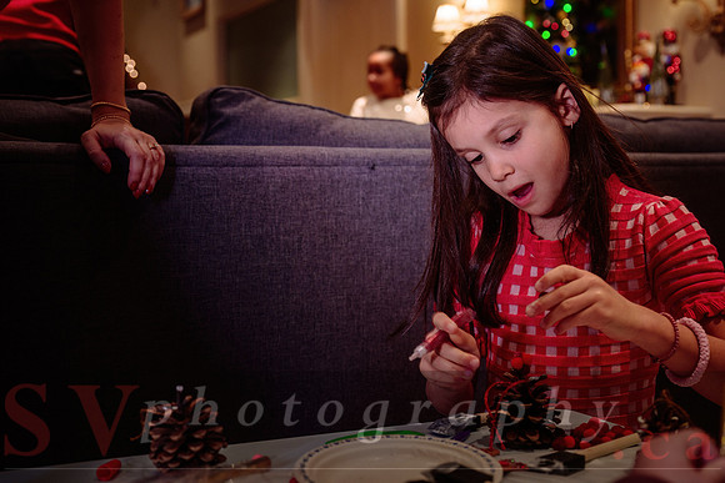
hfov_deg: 42.9
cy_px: 214
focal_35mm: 46
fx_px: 921
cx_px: 362
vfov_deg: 29.4
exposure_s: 1/50
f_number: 4
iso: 500
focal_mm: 41
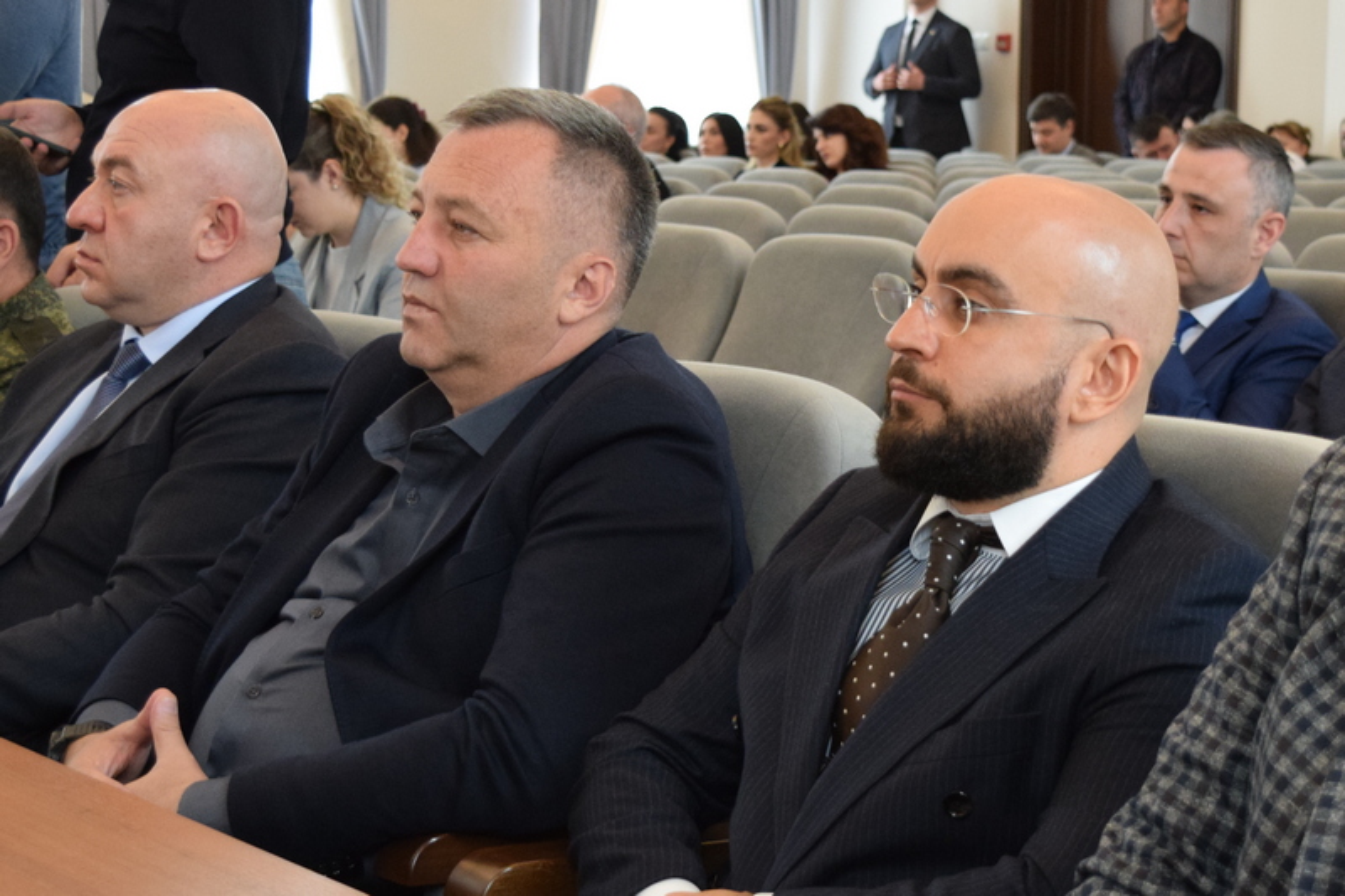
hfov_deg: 38.9
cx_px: 672
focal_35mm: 51
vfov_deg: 26.5
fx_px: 1905
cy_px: 448
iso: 1400
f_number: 4.8
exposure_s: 1/60
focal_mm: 34
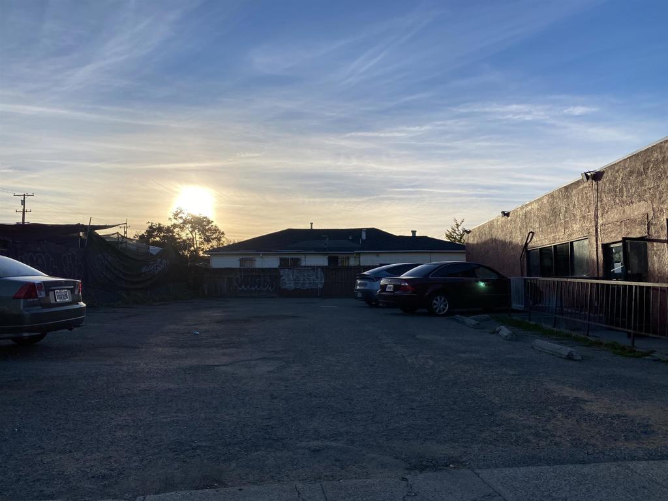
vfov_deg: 53.1
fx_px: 502
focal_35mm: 26
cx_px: 334
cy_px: 250
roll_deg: +0.3
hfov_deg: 67.3
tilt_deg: +4.0
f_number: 1.8
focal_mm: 4.25
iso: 32
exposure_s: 1/4115
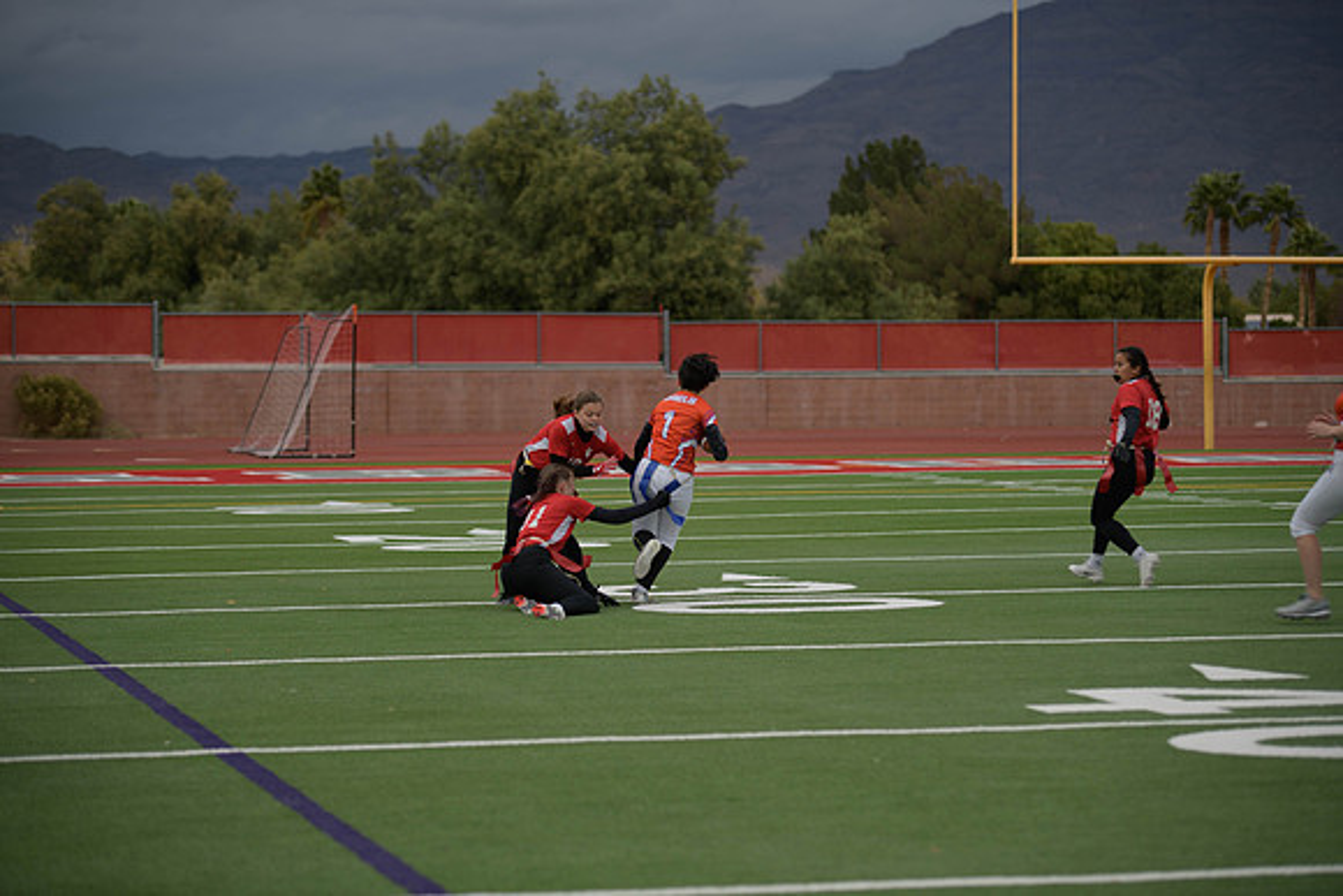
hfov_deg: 18.3
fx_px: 4179
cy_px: 448
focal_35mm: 112
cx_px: 672
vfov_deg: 12.2
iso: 90
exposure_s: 1/200
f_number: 2.8
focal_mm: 112
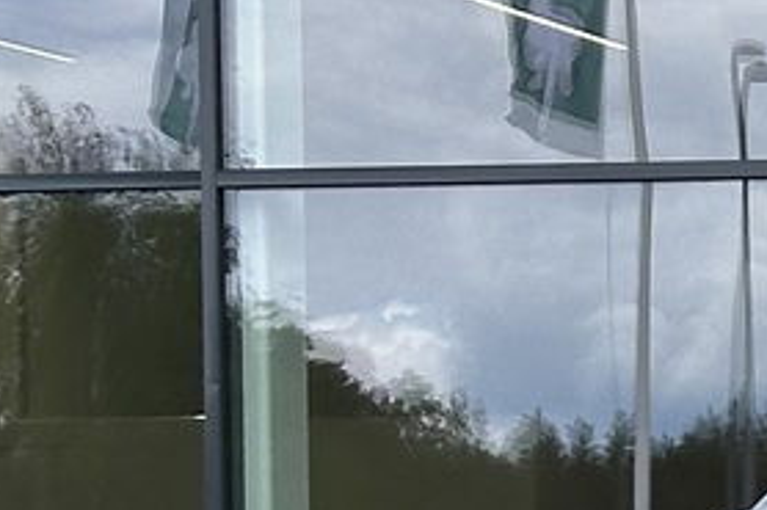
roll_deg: +1.4
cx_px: 1722
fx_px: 5515
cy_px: 866
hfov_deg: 7.5
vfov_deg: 5.2
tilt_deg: +1.9
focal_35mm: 259
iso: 64
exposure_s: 1/1212
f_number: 1.78
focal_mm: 6.86
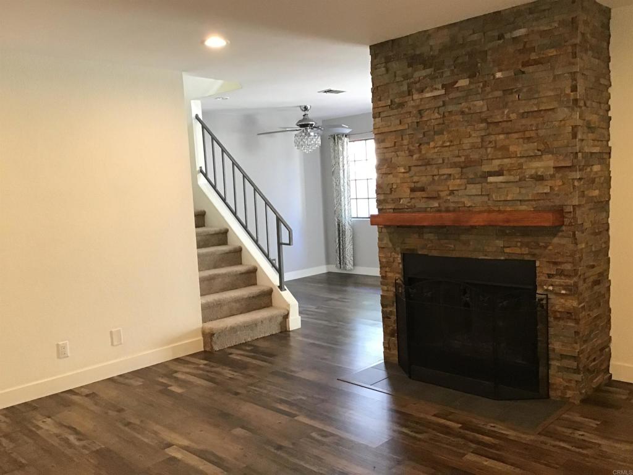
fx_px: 567
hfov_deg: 58.4
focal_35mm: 31
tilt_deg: -2.9
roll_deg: +3.4
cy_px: 238
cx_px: 316
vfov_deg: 45.4
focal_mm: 3.3
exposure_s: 1/30
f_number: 2.4
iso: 125
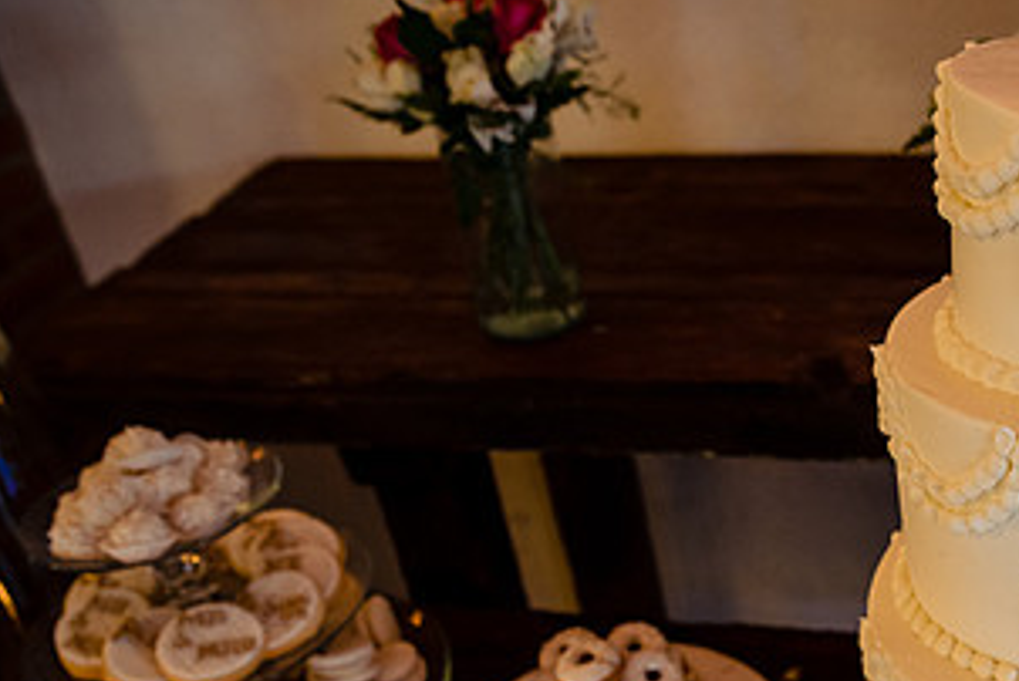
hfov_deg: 38.6
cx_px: 891
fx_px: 1360
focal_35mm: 48
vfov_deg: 27.4
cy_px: 571
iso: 1600
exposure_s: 1/100
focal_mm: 25
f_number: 2.8
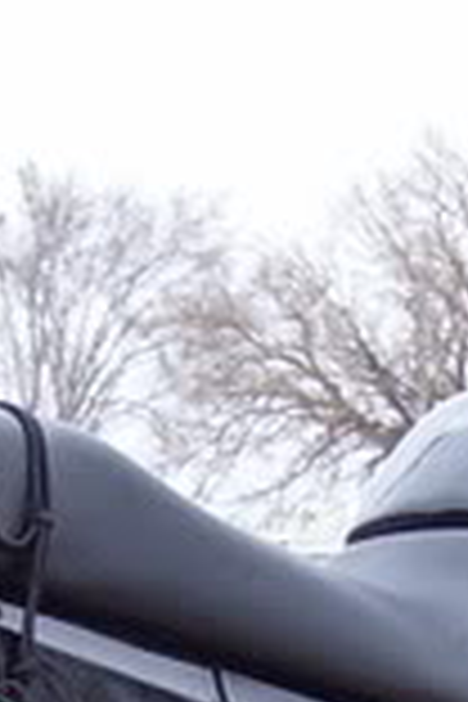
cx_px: 252
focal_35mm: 245
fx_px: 4777
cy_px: 940
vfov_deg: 8.3
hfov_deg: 5.6
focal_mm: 6
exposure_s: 1/250
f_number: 2.7
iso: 80
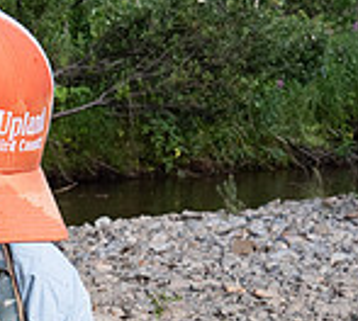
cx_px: 24
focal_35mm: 126
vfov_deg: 12.3
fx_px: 1401
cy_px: 511
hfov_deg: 14.4
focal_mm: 15
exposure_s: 1/320
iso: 400
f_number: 5
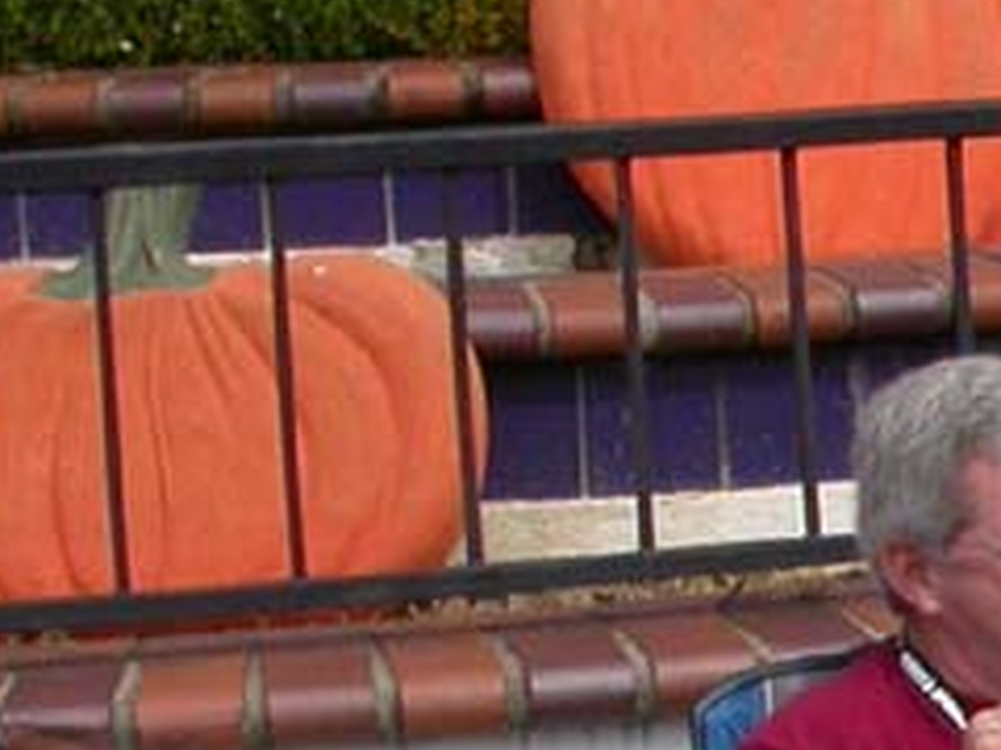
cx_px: 1877
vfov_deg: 9.1
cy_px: 767
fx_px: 4685
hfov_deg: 11.2
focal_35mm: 162
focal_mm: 7.85
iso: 100
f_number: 7.5
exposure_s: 1/305
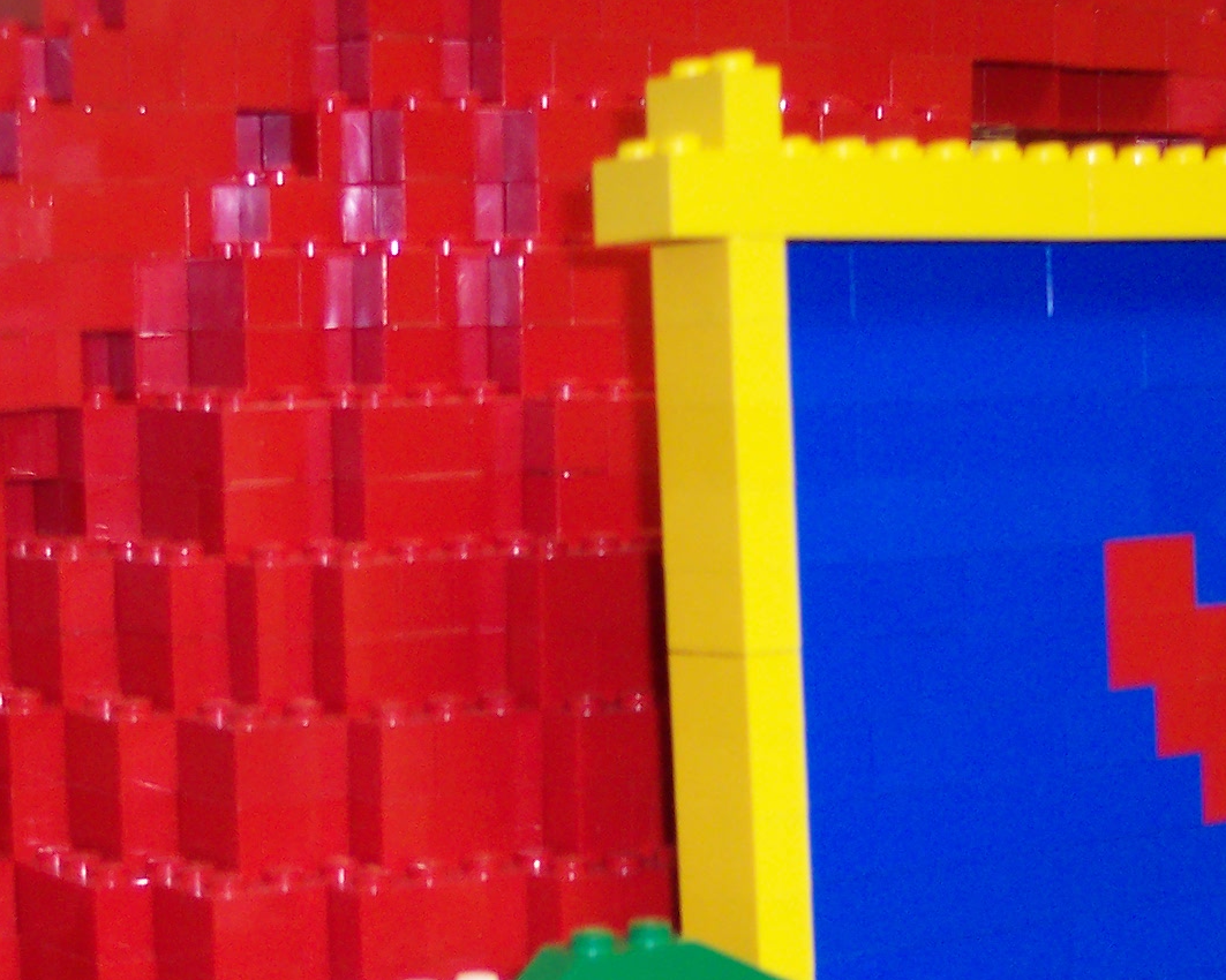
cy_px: 910
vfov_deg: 16.8
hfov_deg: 21.3
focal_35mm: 90
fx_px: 3265
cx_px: 604
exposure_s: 1/30
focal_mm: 8
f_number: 2.8
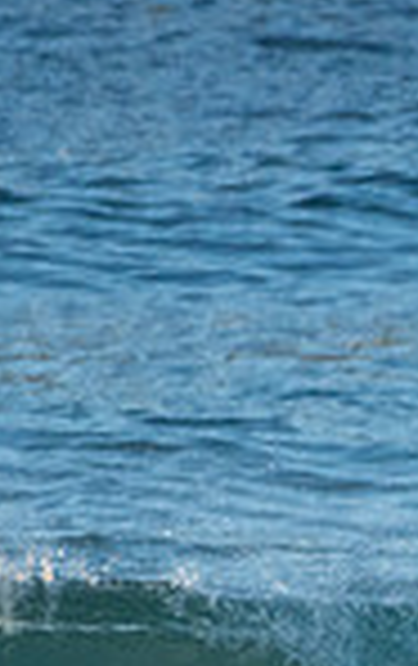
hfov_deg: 0.4
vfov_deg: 0.7
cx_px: 814
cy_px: 839
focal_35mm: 2994
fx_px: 54361
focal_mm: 500
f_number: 5.6
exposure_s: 1/2000
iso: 1400
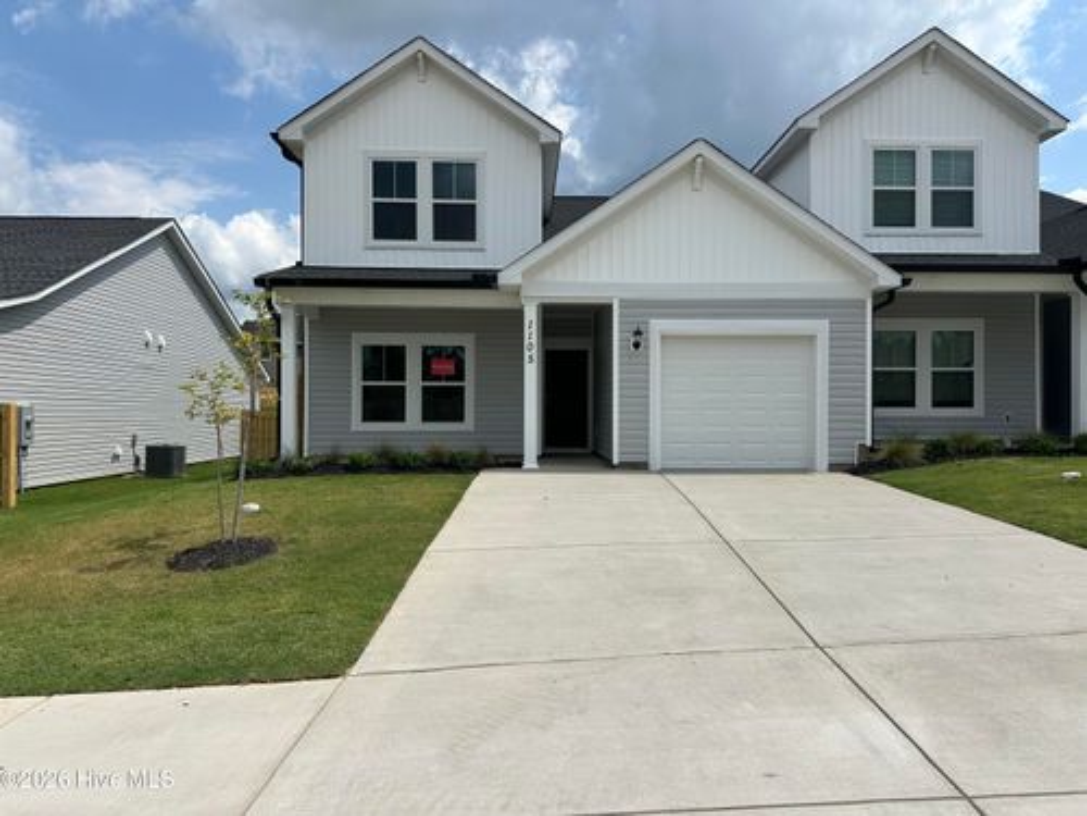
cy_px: 408
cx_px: 544
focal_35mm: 24
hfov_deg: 71.6
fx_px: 754
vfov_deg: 56.8
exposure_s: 1/8929
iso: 80
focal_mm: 6.86
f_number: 1.78
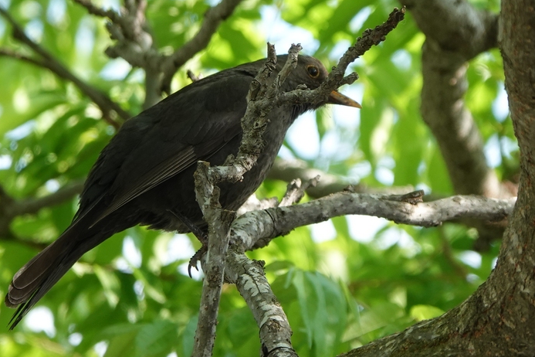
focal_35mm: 1385
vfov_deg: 1.0
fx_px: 20581
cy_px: 133
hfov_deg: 1.5
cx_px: 368
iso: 200
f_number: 4
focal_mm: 220
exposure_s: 1/250
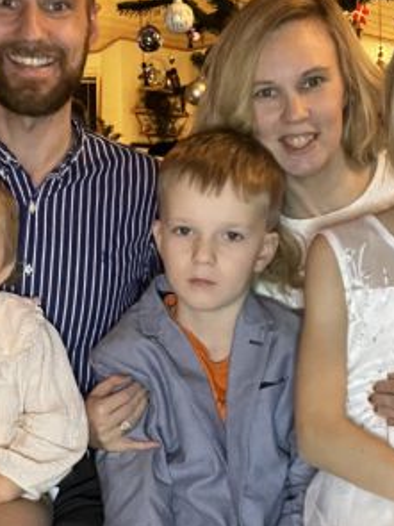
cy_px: 355
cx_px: 180
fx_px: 926
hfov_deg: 24.0
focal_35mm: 61
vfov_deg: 31.4
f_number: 2.2
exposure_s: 1/25
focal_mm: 2.71
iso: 800
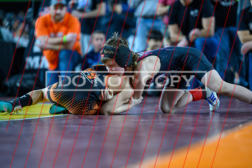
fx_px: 1047
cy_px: 84
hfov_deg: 13.7
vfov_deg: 9.2
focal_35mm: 150
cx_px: 126
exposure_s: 1/640
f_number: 2.8
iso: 2500
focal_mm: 145
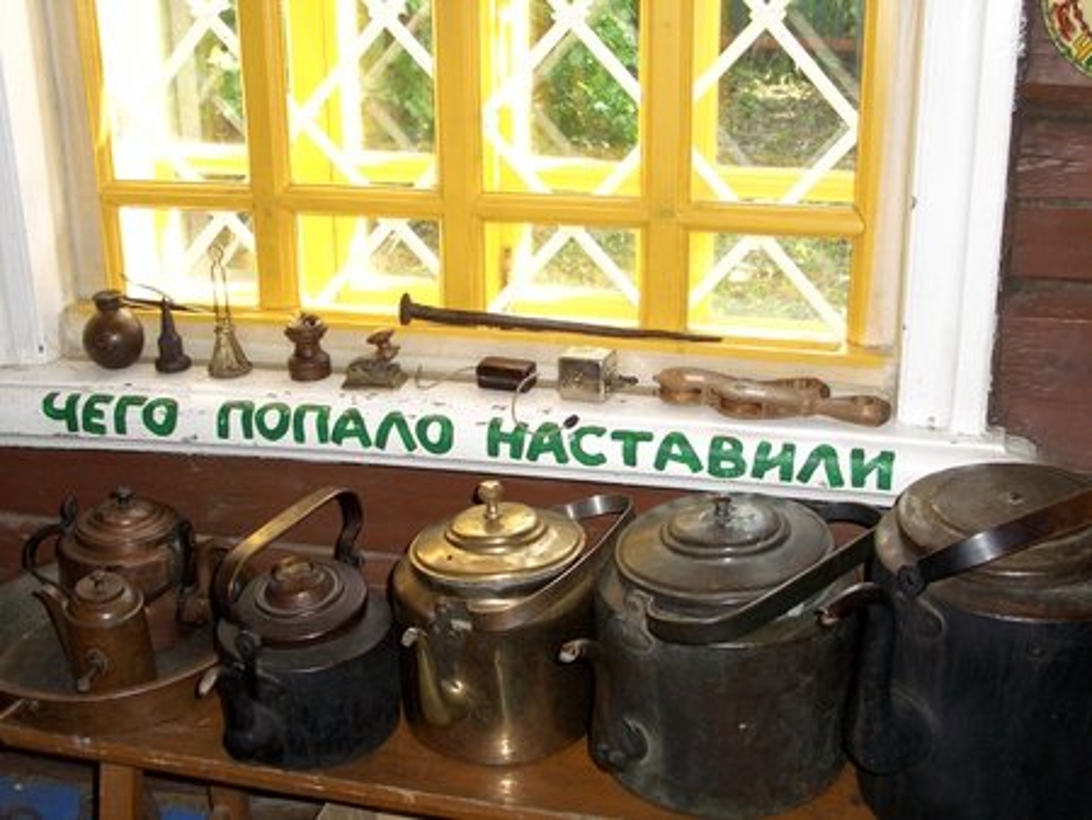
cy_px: 410
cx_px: 546
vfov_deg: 33.6
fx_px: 1357
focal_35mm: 43
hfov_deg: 43.8
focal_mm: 9.2
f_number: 3
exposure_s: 1/60
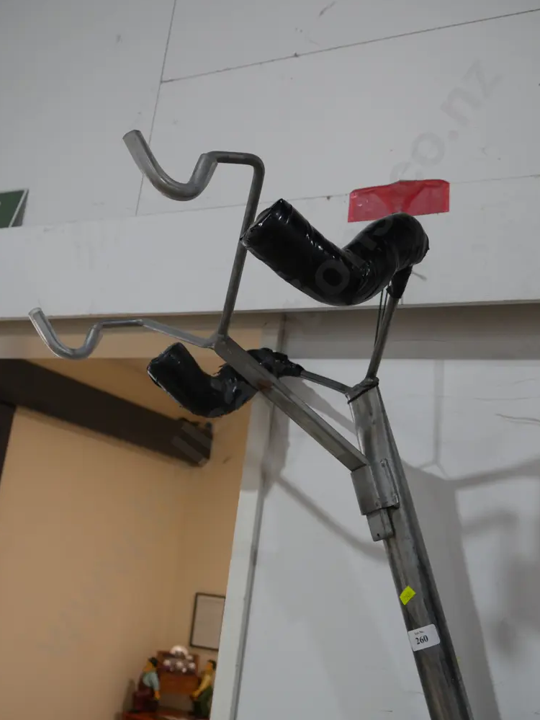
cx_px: 267
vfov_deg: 45.8
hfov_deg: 35.2
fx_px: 852
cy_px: 363
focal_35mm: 41
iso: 800
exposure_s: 1/60
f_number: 5
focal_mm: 20
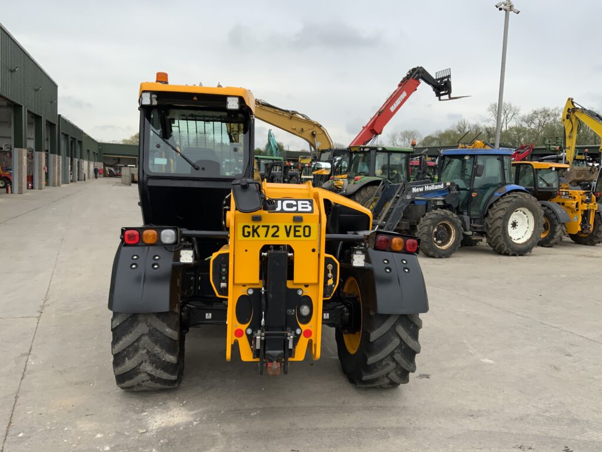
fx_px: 504
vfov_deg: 48.2
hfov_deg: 61.7
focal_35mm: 29
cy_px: 226
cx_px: 301
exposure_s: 1/1076
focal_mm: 3
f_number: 1.8
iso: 16
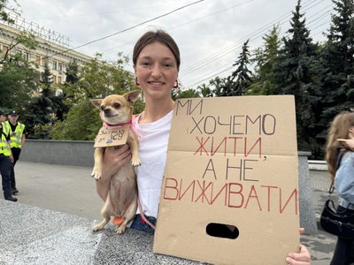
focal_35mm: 24
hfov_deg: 71.6
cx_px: 177
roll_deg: -0.5
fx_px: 245
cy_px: 132
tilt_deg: +0.8
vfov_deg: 56.8
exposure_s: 1/121
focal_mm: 6.76
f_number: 1.78
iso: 80
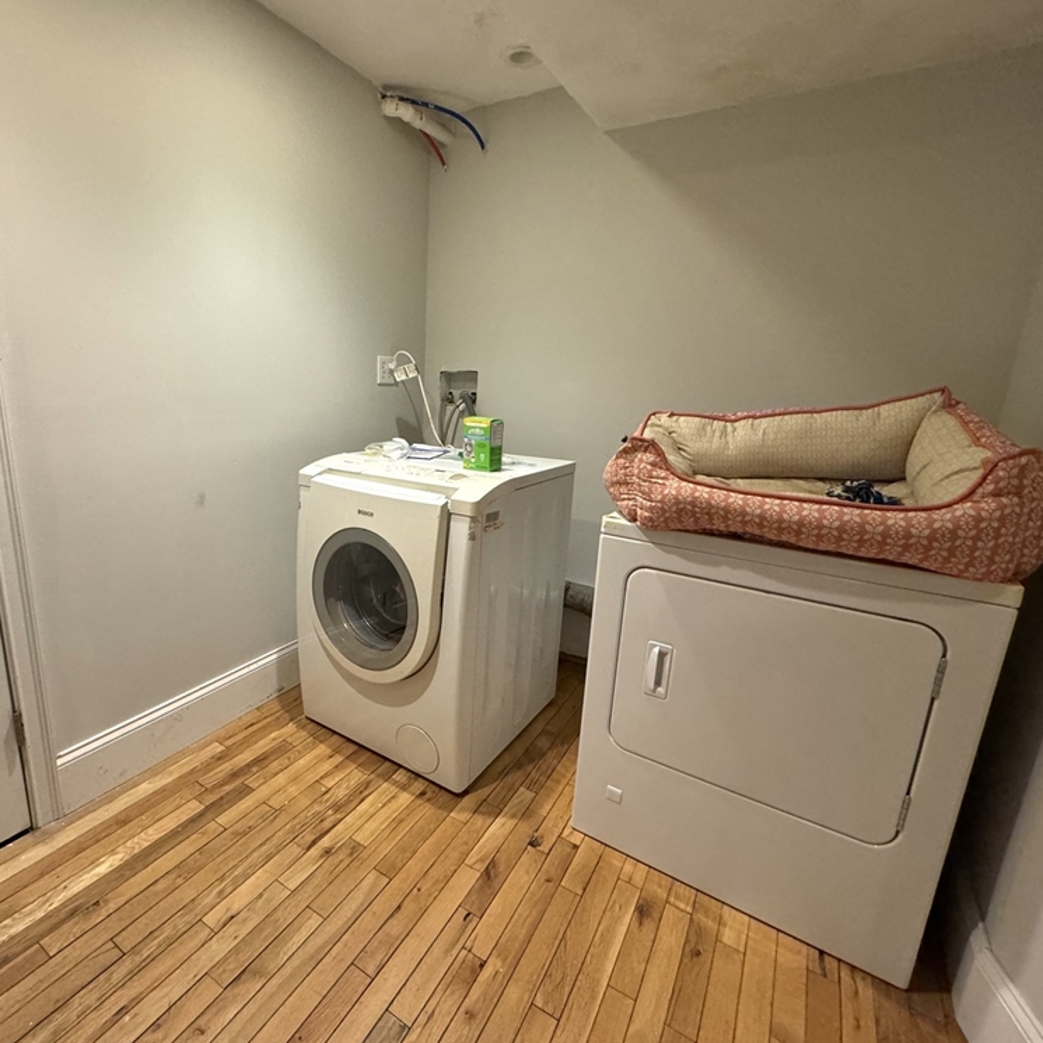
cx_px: 427
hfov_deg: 83.1
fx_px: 580
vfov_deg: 84.0
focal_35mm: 17
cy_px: 518
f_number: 2.2
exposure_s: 1/60
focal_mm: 2.22
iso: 400
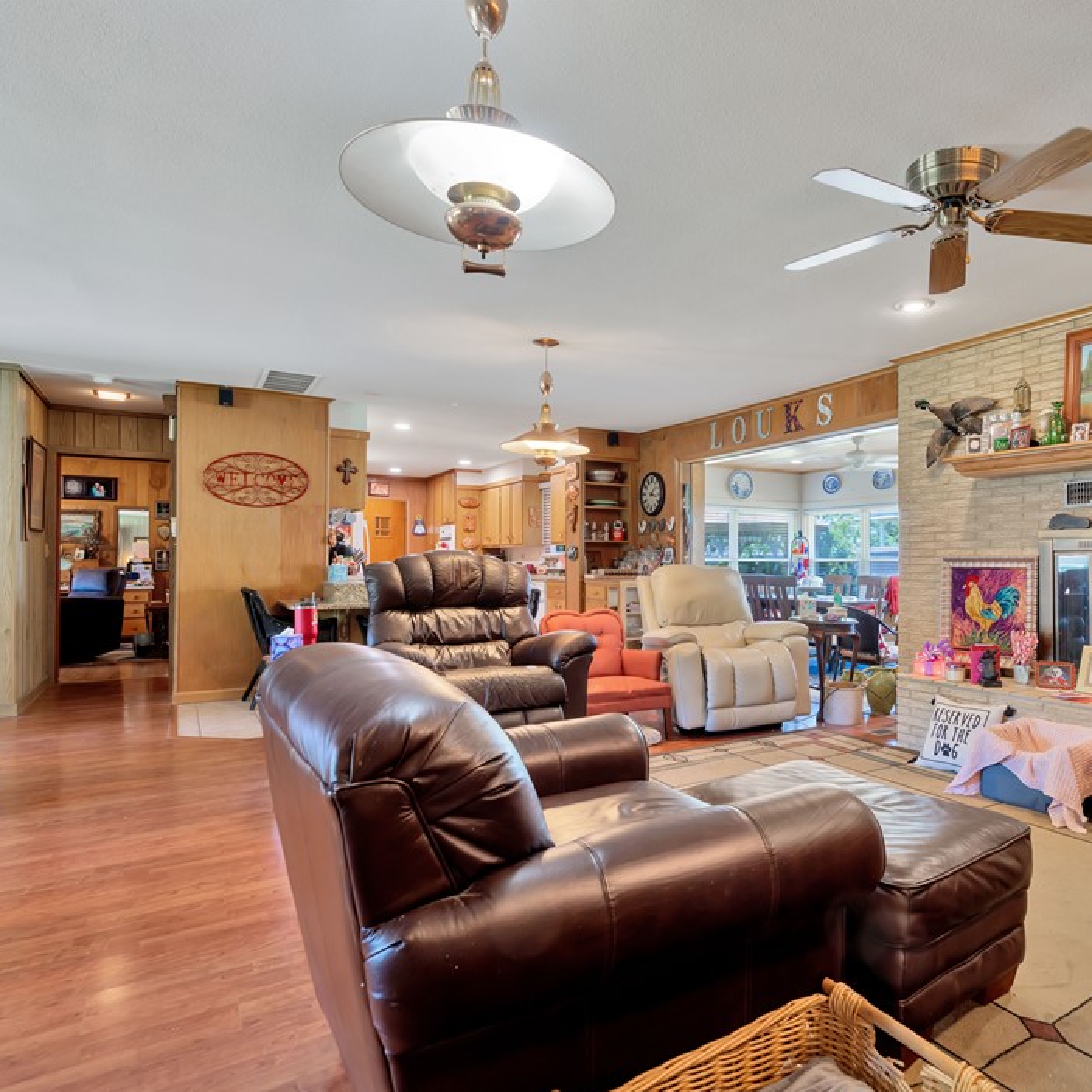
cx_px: 707
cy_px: 555
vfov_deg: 72.1
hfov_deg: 70.5
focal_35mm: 21
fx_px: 749
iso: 160
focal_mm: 16
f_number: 7.1
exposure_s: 1/1.67
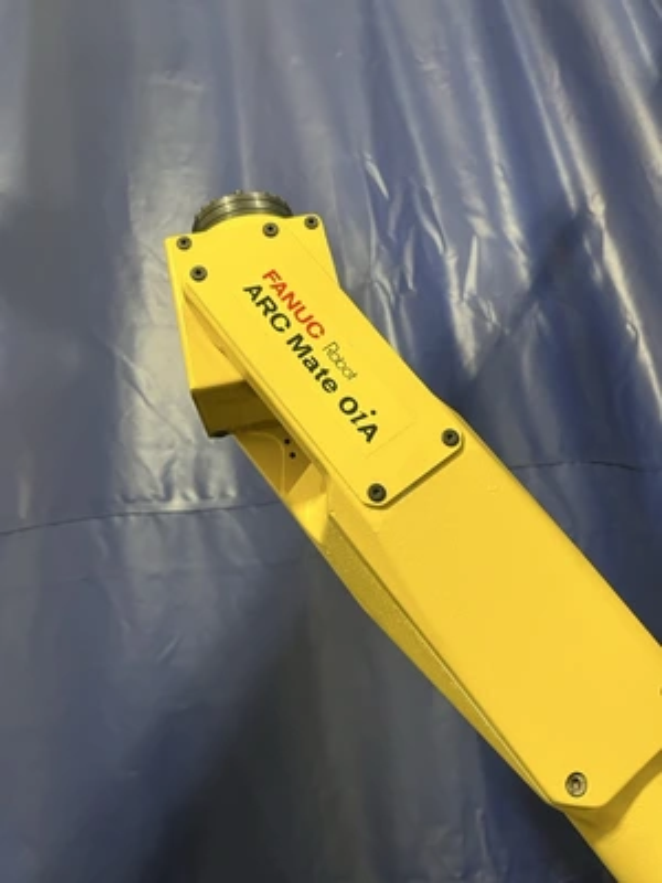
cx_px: 331
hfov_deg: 53.1
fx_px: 663
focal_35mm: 26
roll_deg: +10.8
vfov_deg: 67.3
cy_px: 442
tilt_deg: +21.2
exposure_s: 1/60
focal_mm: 5.1
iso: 500
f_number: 1.6
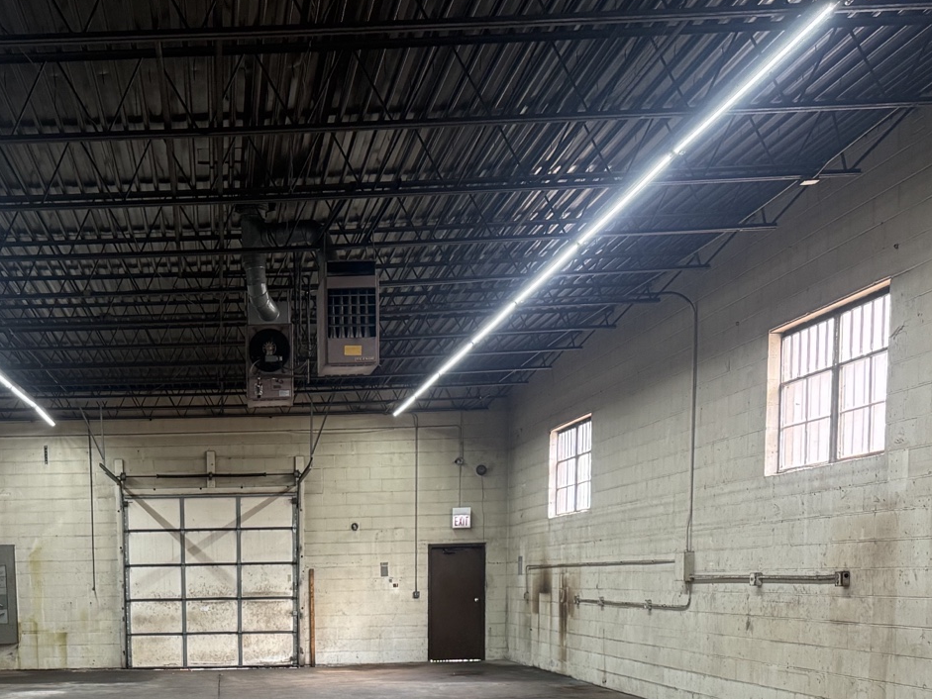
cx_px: 220
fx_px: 1373
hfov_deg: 36.5
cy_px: 728
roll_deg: +0.5
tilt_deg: -5.5
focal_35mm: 51
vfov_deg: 26.7
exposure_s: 1/120
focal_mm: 6.76
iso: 320
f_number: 1.78
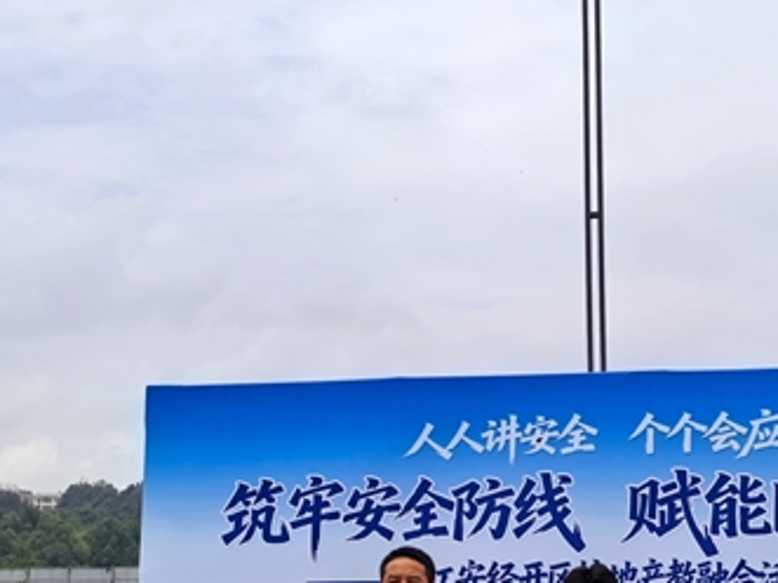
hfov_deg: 33.2
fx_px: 1303
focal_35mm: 58
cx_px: 442
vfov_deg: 25.2
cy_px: 350
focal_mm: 6.98
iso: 50
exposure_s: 1/1416
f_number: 4
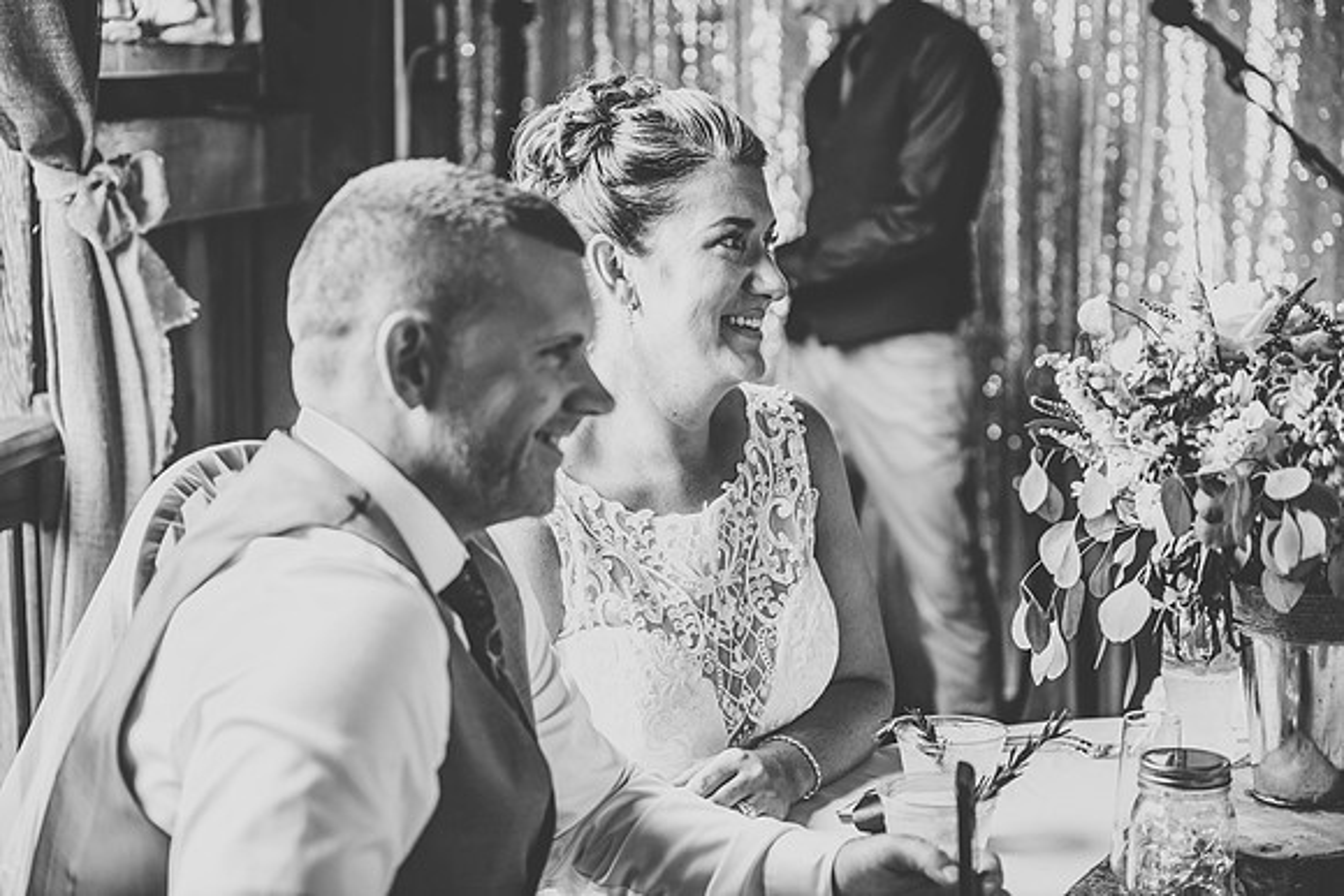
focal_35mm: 70
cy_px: 448
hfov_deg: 28.8
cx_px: 672
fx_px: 2614
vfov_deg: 19.5
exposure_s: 1/80
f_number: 2.8
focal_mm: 70
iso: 1000
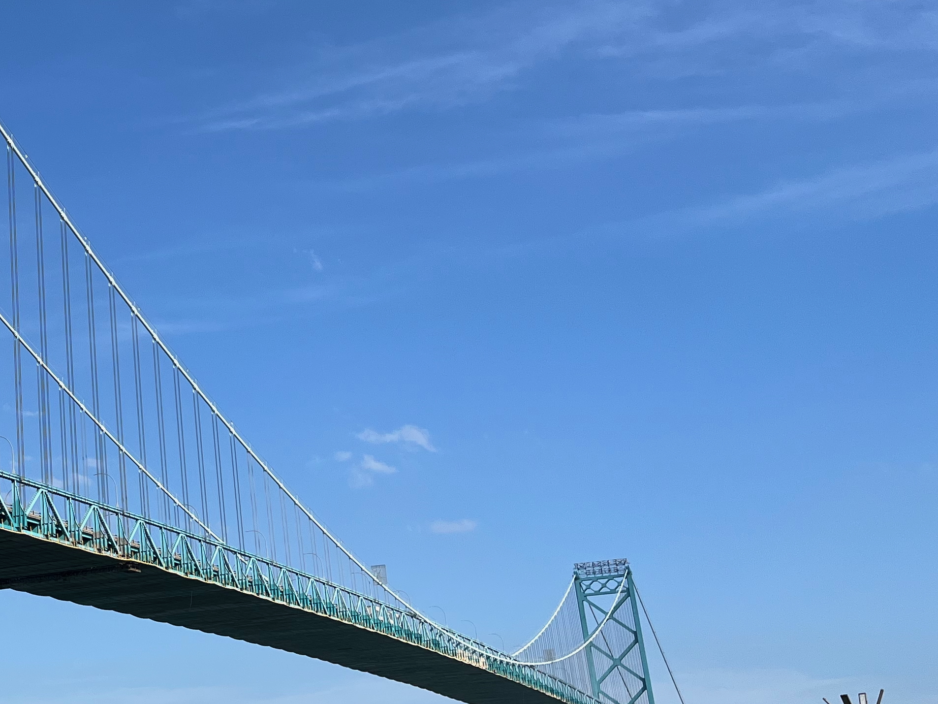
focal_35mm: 55
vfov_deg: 26.6
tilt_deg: +19.4
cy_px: 317
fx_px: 1491
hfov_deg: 31.9
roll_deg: +2.4
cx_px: -24
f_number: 1.6
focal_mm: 5.1
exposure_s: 1/3876
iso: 50
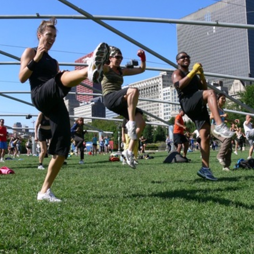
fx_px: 365
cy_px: 127
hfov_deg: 38.3
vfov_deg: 38.3
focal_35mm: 44
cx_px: 136
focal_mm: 7.9
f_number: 5.6
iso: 80
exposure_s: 1/320
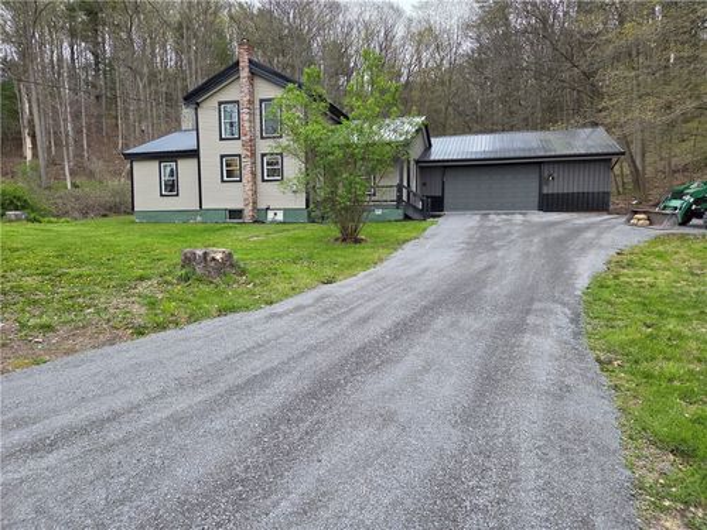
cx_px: 354
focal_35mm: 23
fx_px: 470
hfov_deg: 73.9
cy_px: 265
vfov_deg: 58.9
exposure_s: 1/180
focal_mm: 5.4
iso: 125
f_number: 1.8
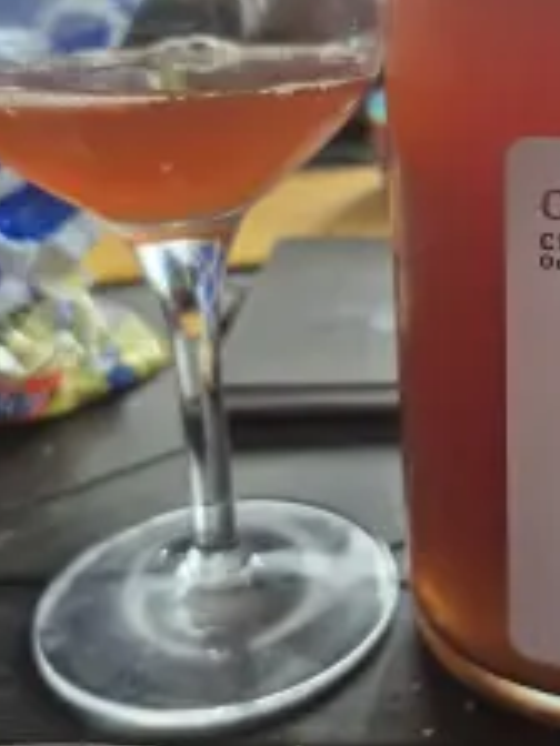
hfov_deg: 34.7
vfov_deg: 45.4
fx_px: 884
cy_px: 286
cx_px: 393
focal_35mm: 41
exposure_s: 1/120
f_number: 1.8
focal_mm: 5.4
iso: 320
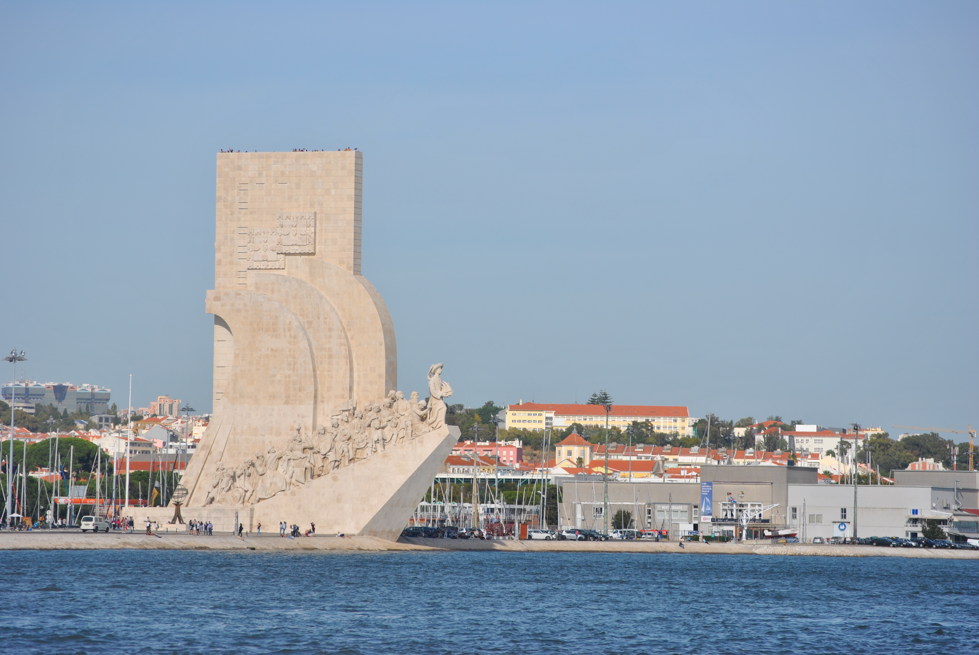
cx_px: 490
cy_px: 328
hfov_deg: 11.4
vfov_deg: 7.7
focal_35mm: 180
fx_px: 4901
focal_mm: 120
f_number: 6.3
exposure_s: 1/640
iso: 100
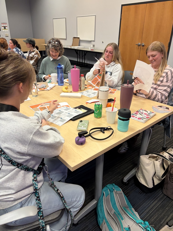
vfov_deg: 67.3
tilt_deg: -26.8
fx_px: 173
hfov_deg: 53.1
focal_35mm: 26
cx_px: 86
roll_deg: -1.7
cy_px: 116
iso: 200
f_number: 1.6
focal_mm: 5.96
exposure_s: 1/60
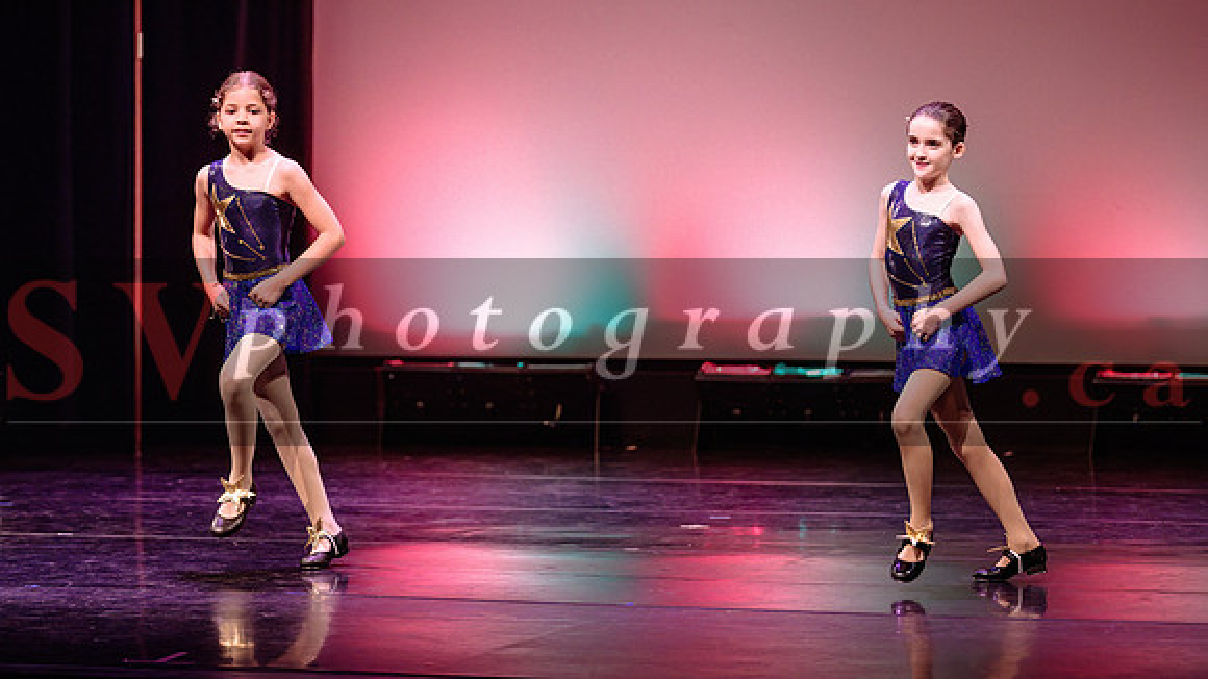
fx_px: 4533
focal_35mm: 142
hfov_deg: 15.2
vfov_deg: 8.6
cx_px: 534
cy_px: 235
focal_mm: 116
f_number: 2.8
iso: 1600
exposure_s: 1/250
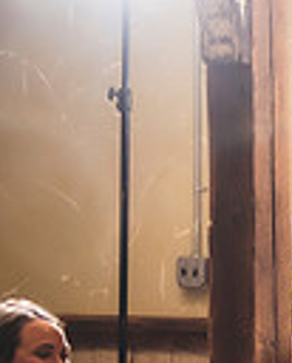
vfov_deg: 10.0
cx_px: 785
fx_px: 2056
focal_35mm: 191
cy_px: 342
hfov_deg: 7.4
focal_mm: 45
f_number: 2.8
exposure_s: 1/100
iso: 800
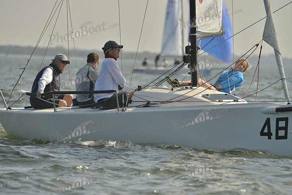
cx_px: 146
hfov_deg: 5.2
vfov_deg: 3.4
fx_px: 3245
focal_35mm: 400
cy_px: 98
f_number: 8
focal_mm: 400
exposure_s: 1/1250
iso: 280
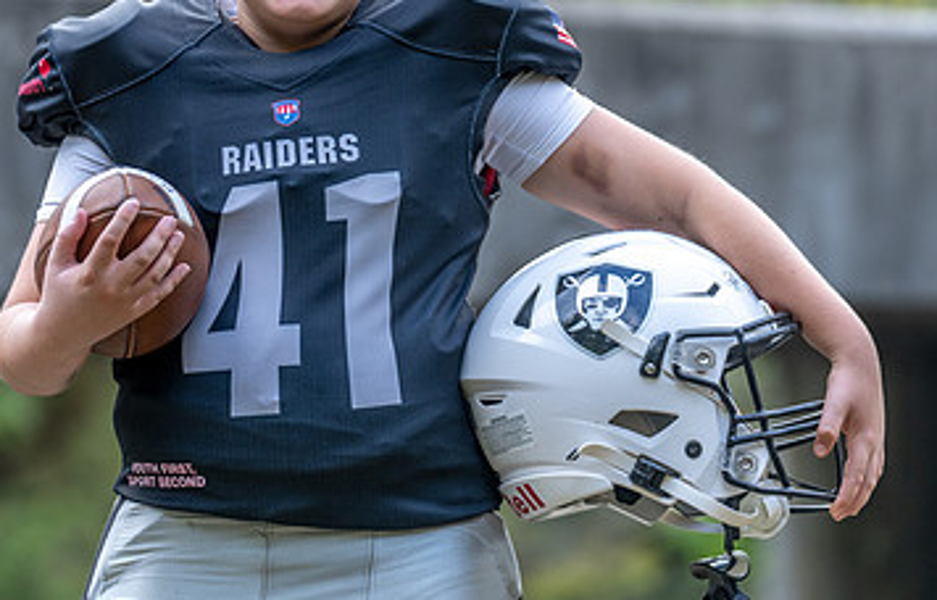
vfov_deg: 5.6
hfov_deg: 8.8
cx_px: 363
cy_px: 102
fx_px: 6120
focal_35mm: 238
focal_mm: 136
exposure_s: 1/320
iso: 400
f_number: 2.8
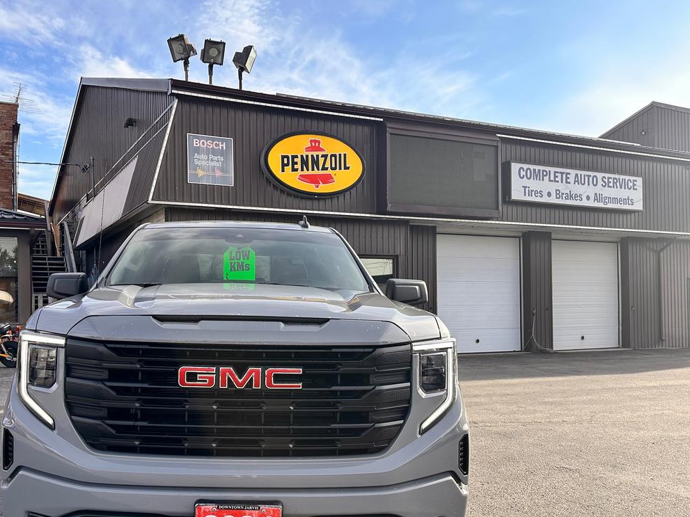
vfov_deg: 45.3
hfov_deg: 57.5
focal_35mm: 31
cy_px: 294
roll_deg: +0.6
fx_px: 618
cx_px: 253
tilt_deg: +1.0
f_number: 1.78
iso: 80
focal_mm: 6.86
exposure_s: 1/2155
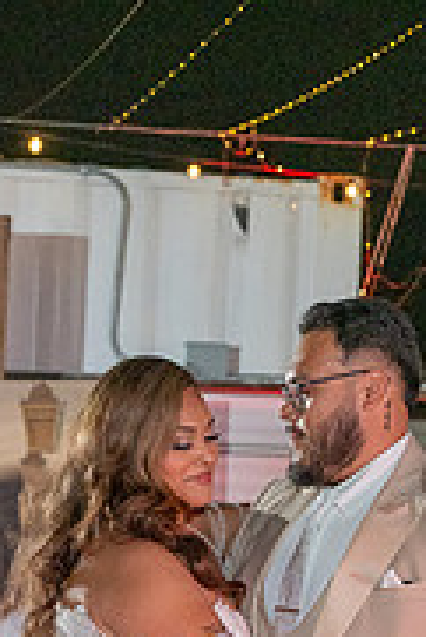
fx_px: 2905
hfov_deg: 8.4
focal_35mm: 164
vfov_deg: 12.2
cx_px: 176
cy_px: 778
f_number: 4
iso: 3200
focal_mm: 66
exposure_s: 1/250
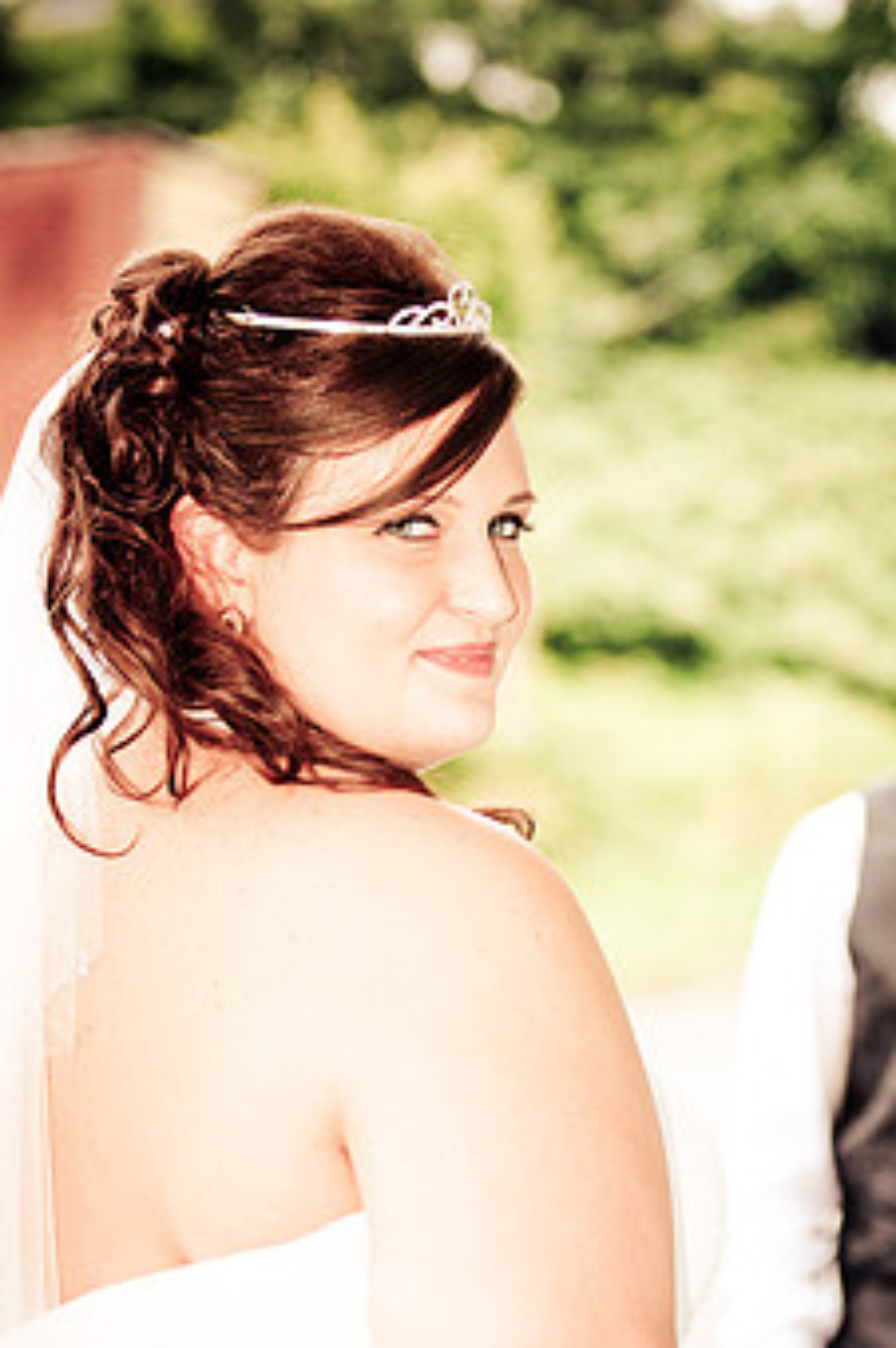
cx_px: 557
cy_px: 888
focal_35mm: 139
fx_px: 5200
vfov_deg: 14.7
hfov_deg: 9.8
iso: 200
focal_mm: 70
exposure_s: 1/200
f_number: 2.8
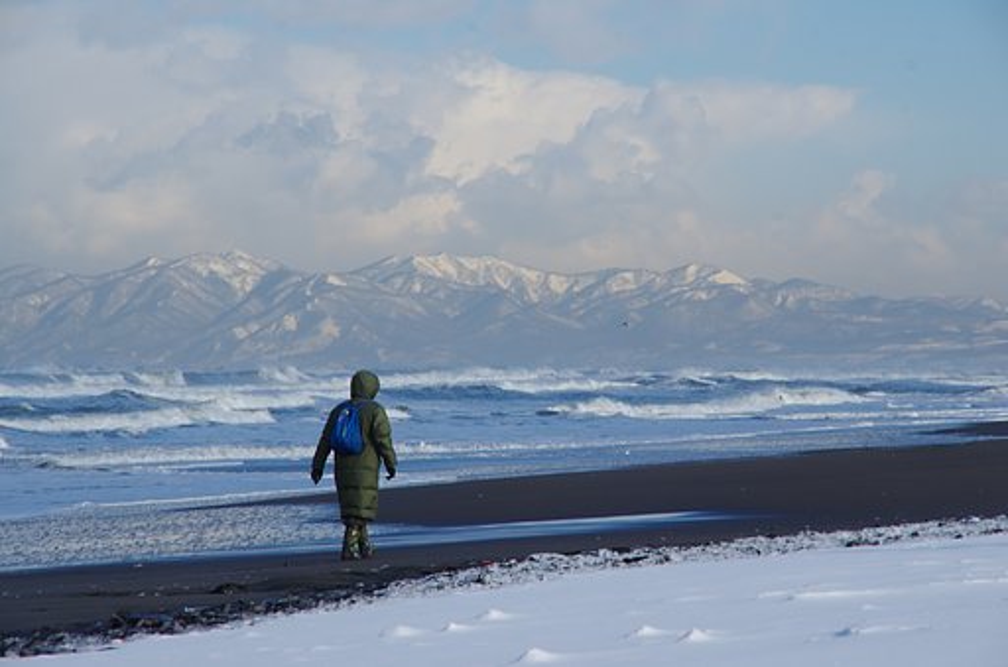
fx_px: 4191
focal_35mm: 150
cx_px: 504
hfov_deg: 13.7
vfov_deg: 9.1
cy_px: 334
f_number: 11
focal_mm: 100
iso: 160
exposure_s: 1/60
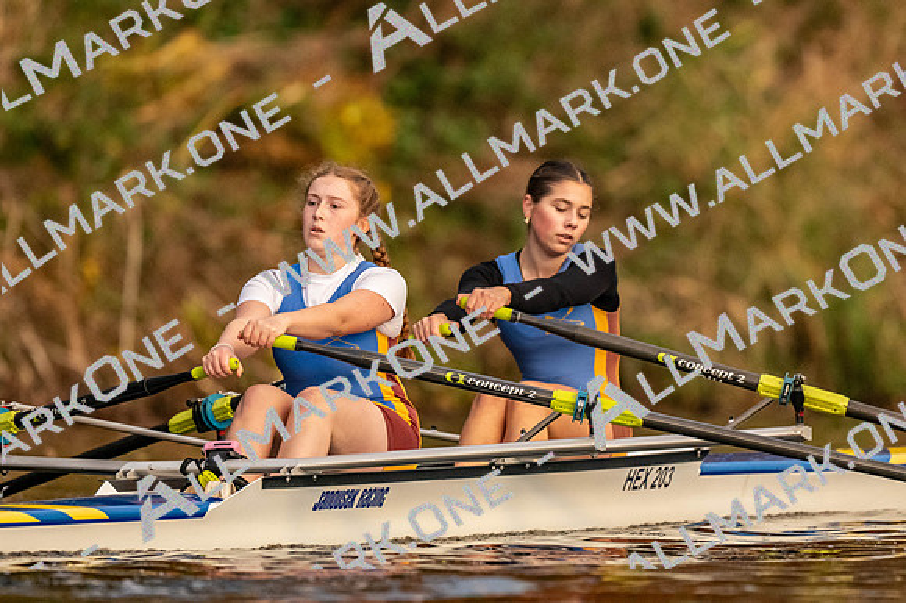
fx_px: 22636
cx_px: 453
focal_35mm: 900
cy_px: 302
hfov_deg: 2.3
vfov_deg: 1.5
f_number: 4
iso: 3200
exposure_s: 1/2500
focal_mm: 600
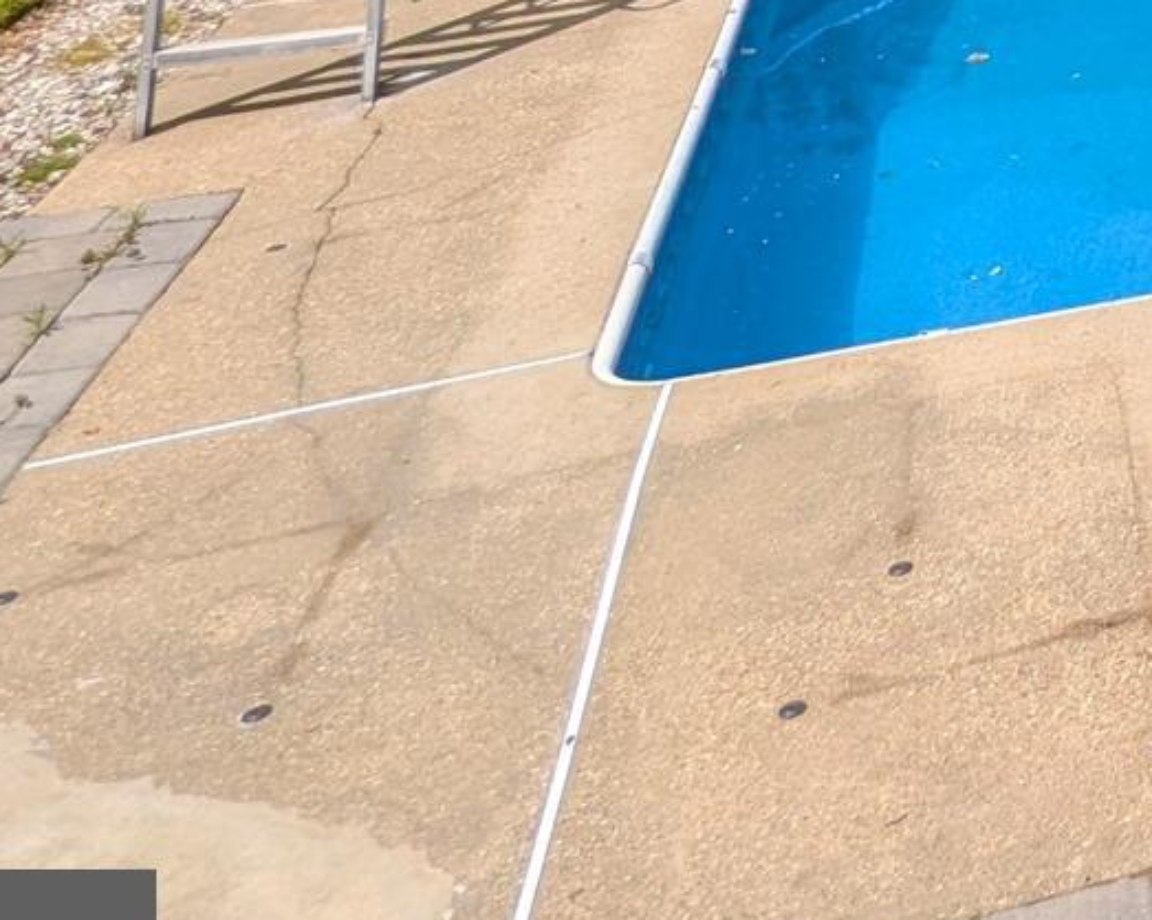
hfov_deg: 23.1
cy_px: -640
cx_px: 1852
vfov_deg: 19.8
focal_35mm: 61
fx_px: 2079
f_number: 2.2
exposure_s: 1/2907
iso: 48
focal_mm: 2.35
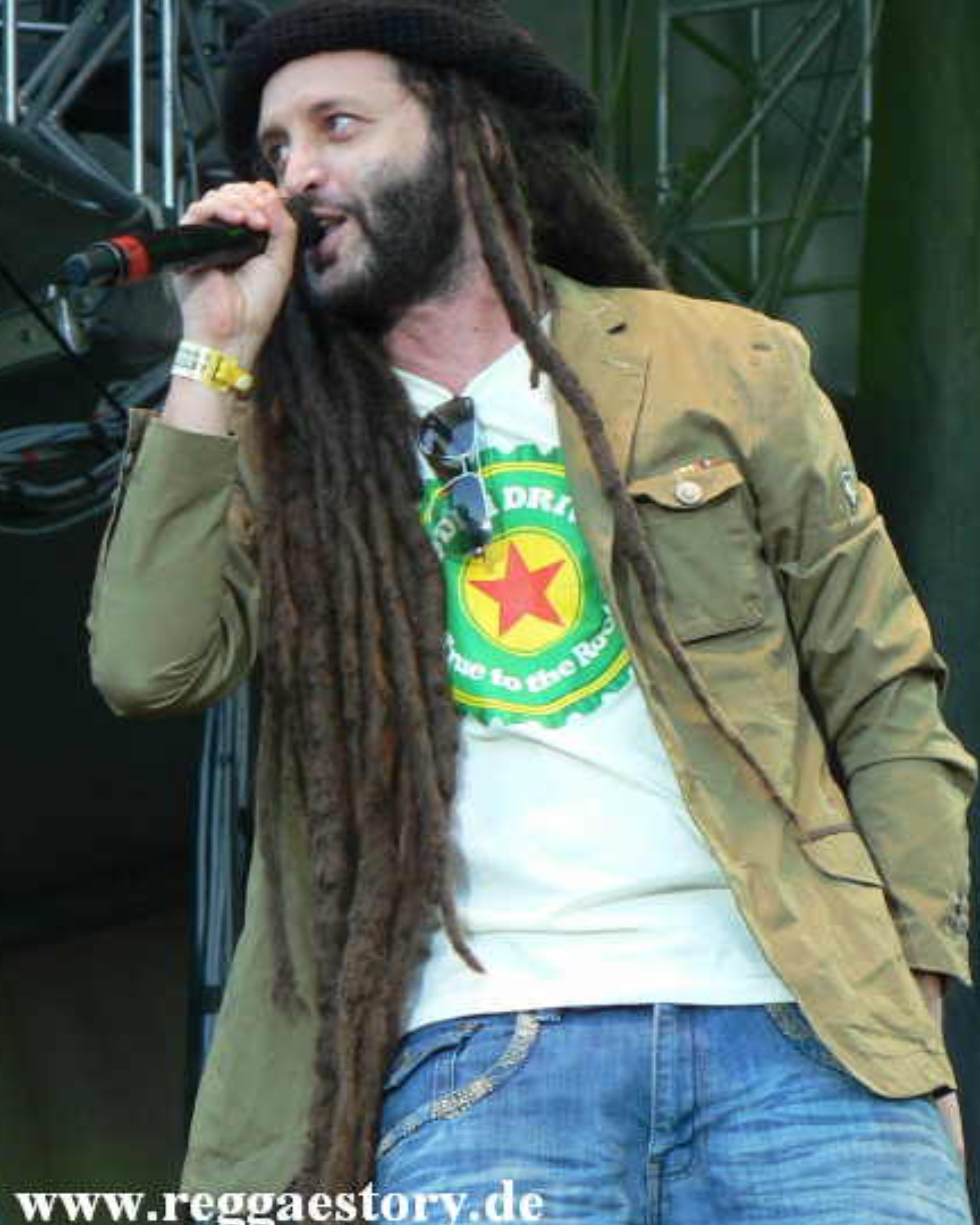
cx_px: 495
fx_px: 6018
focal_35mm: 166
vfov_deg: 11.6
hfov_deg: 9.3
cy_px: 554
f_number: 3.3
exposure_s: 1/30
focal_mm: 26.2
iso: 150
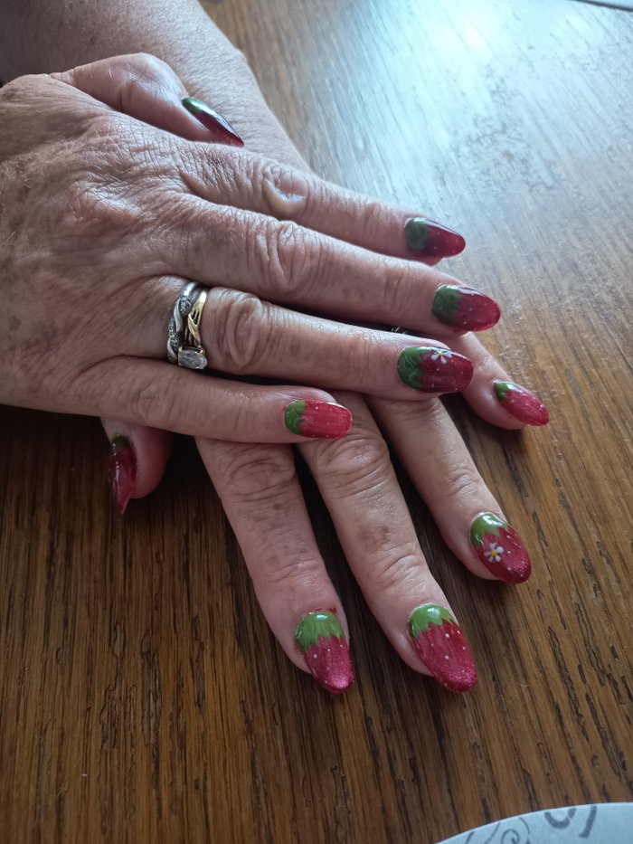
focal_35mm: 24
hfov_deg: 56.8
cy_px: 422
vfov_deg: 71.6
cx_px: 316
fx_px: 585
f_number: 1.7
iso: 462
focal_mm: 5.24
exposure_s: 1/33.3
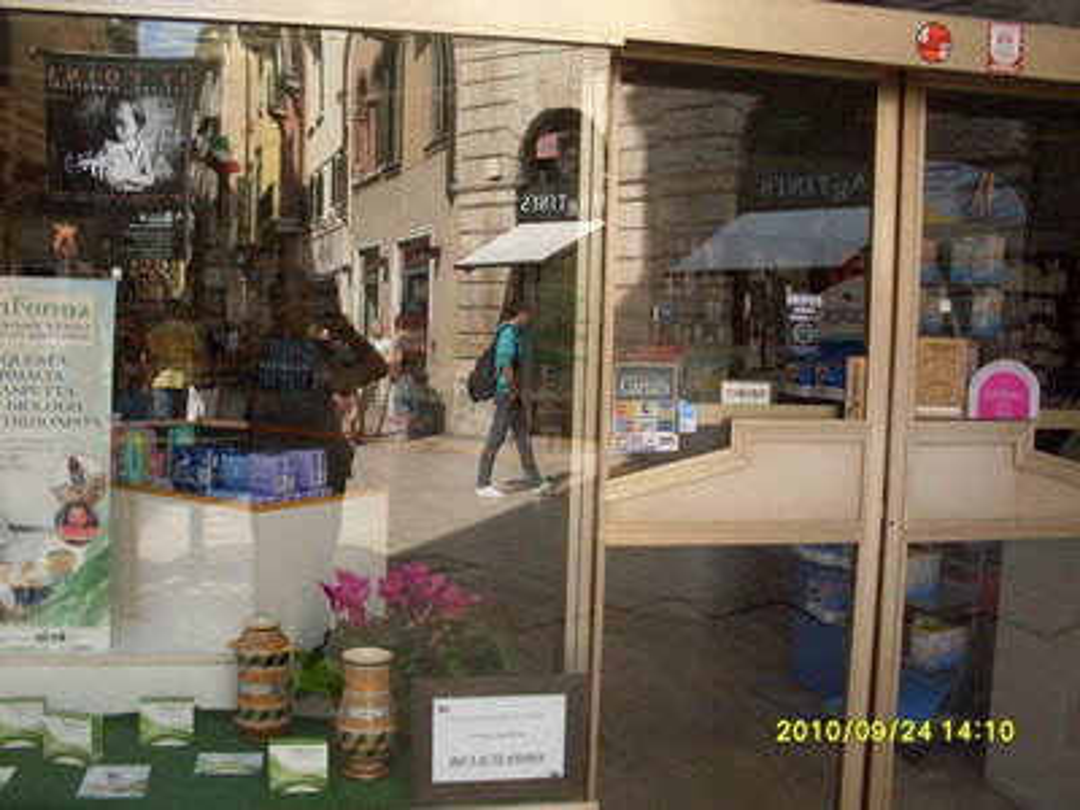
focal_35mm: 38
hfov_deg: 49.0
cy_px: 405
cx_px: 540
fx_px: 1186
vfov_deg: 37.7
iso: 80
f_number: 2.8
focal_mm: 6.3
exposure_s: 1/180
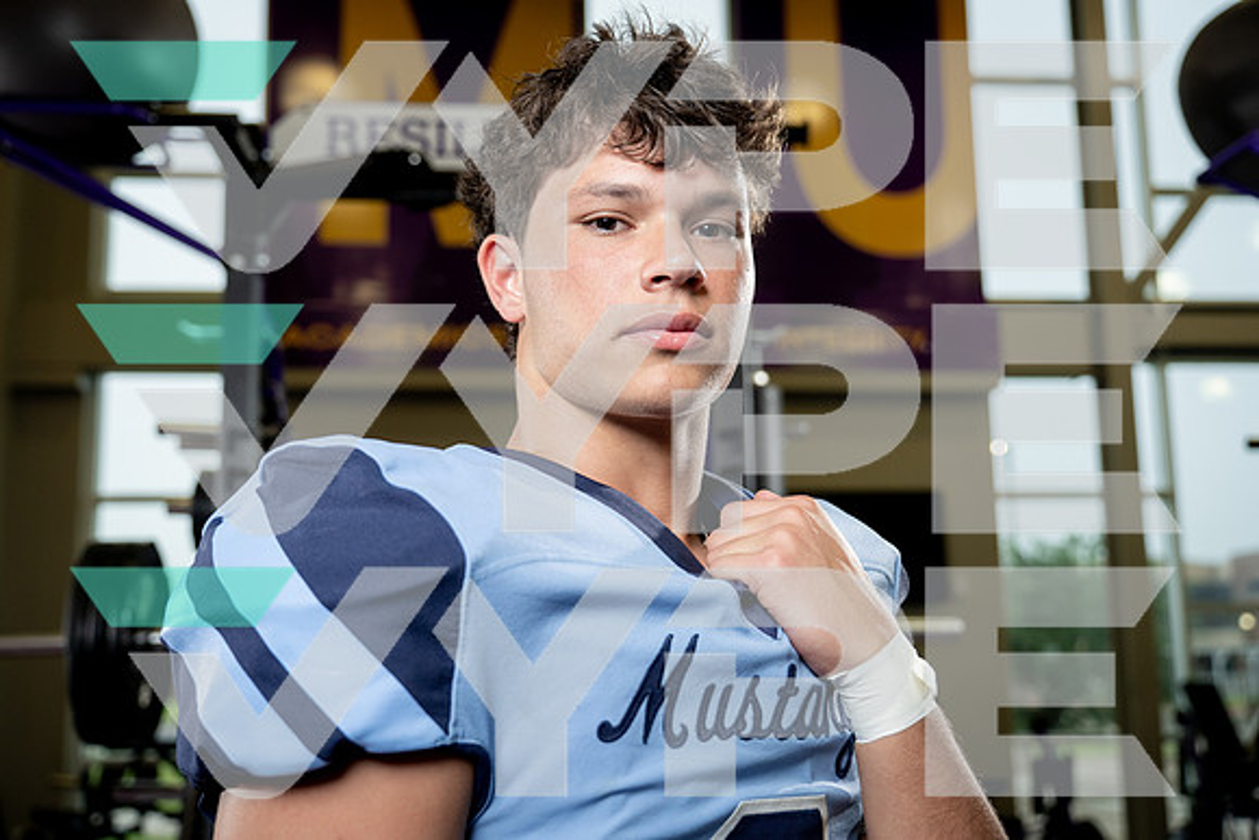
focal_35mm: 41
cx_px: 630
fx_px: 1434
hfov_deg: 47.4
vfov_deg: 32.6
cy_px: 420
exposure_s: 1/250
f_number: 4
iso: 640
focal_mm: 41
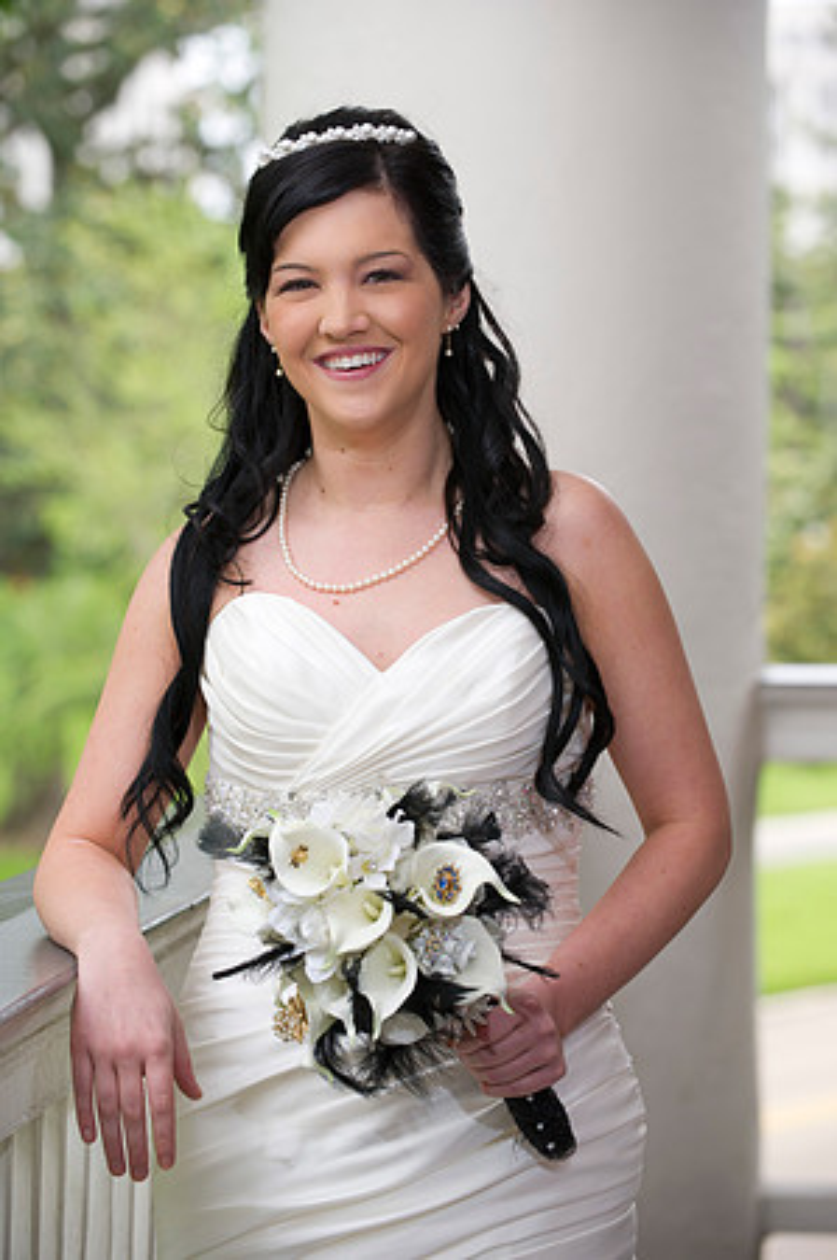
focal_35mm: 110
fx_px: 3845
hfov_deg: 12.4
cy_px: 630
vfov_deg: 18.6
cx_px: 418
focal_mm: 110
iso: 320
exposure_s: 1/125
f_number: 4
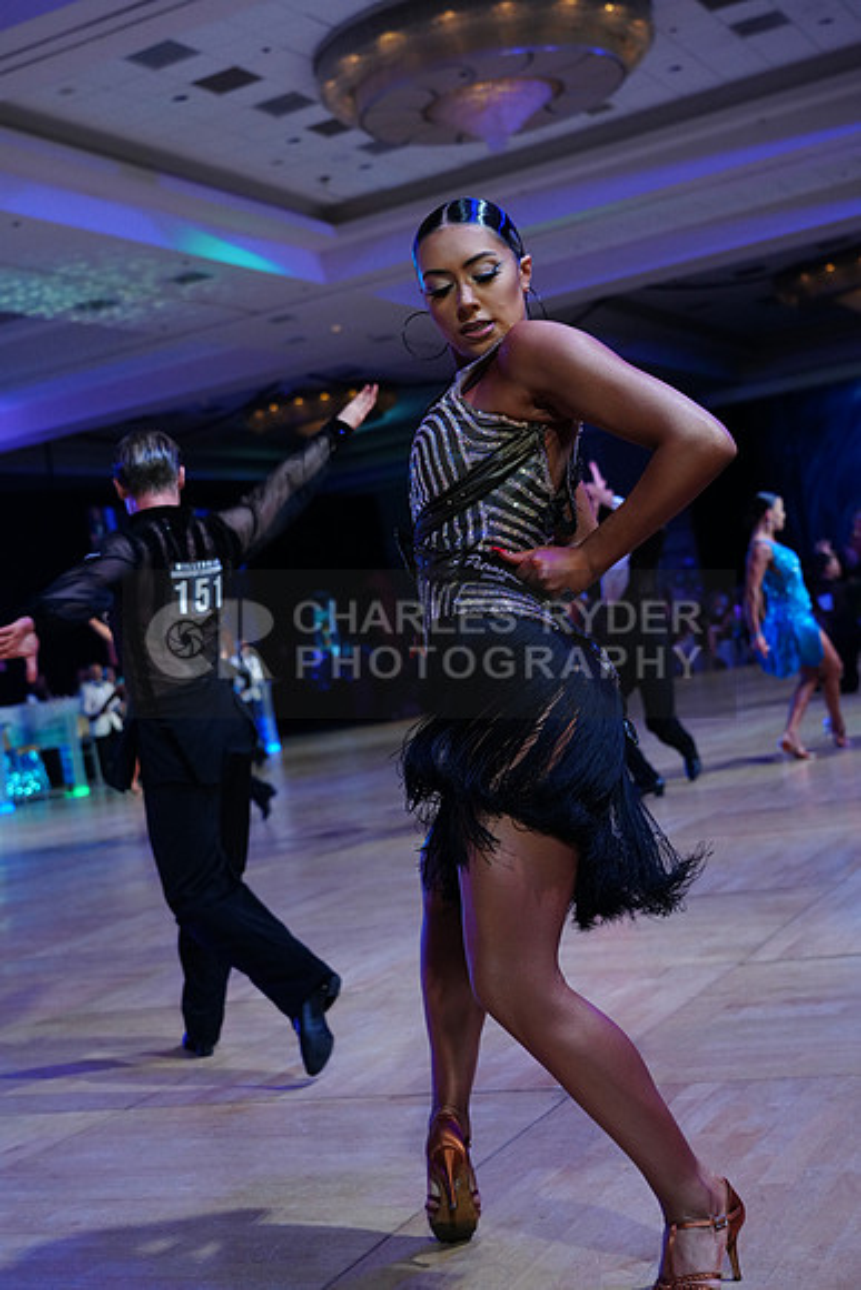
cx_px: 430
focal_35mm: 46
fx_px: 1649
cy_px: 645
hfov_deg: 29.3
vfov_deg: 42.7
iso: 2500
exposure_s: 1/400
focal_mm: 46
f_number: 4
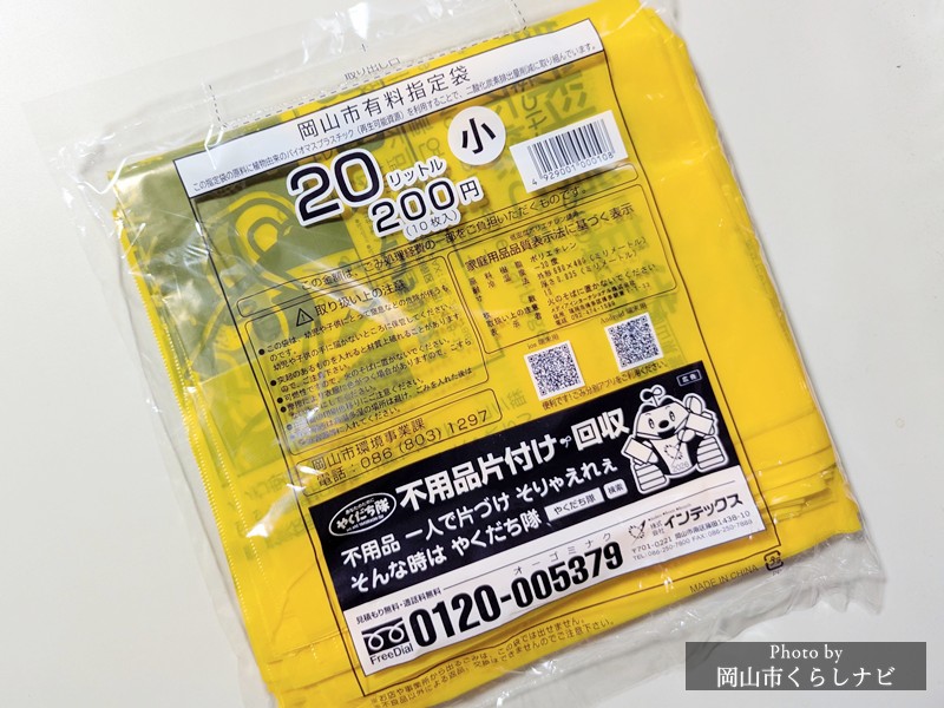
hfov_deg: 69.4
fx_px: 682
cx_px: 472
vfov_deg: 54.9
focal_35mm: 25
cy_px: 354
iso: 218
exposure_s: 1/50
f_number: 1.89
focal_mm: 5.43
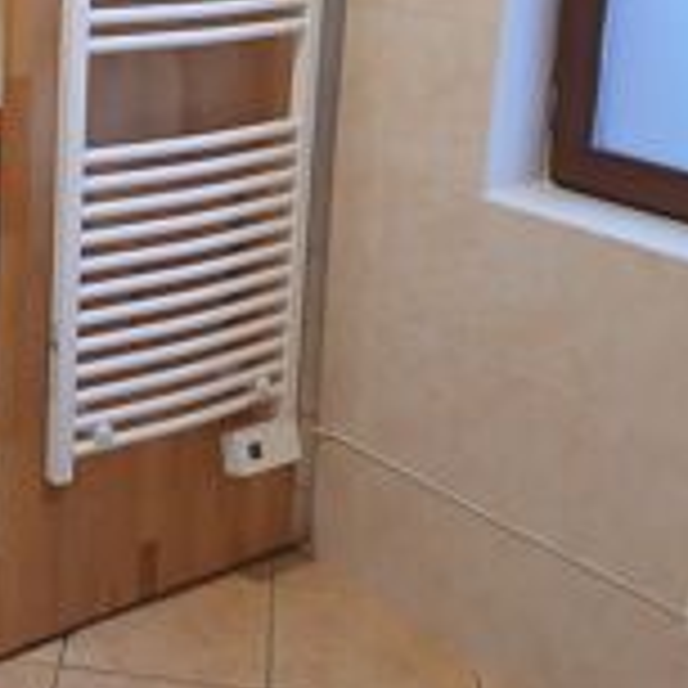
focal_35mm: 64
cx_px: 58
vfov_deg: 26.1
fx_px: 1439
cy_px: 83
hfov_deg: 26.0
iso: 250
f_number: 1.8
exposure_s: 1/33.3
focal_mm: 3.98
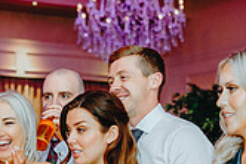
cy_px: 252
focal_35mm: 122
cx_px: 1
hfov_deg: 16.4
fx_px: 834
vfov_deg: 10.8
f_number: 2
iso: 1600
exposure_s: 1/250
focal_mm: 35
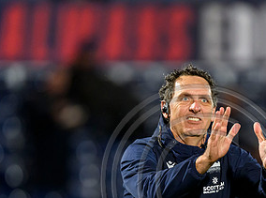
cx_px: 165
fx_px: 6877
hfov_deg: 2.2
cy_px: 180
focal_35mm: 898
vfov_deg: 1.6
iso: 5000
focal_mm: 400
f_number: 2.8
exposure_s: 1/640
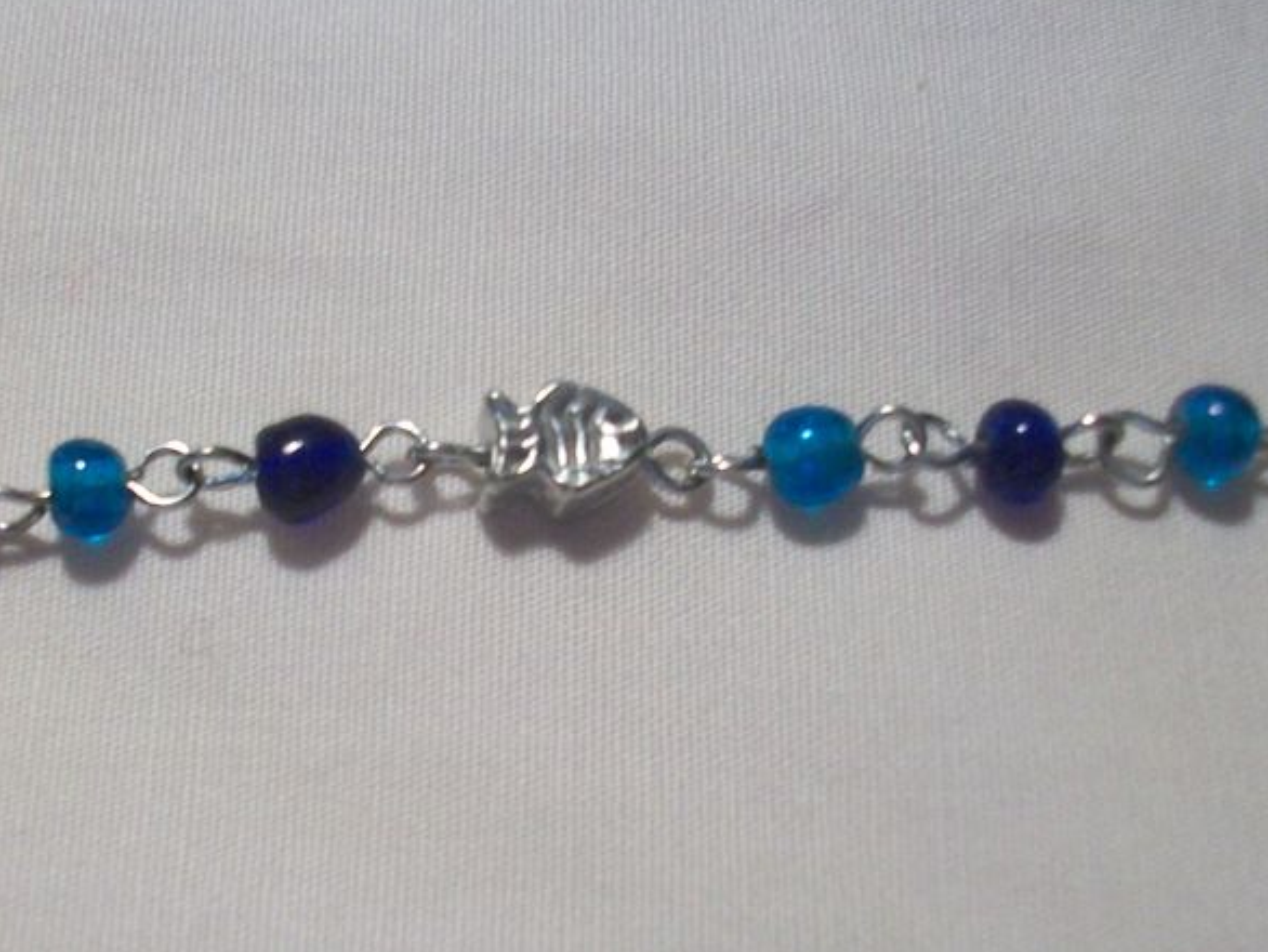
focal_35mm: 58
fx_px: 2125
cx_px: 385
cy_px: 437
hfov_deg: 32.8
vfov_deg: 25.2
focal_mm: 5.7
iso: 160
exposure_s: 1/40
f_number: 2.8
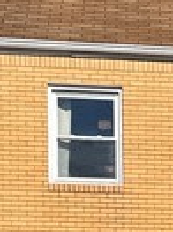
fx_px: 1255
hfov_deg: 7.6
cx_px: 337
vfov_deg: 10.1
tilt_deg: +1.0
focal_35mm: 188
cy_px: 365
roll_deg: +0.2
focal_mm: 6.76
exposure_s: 1/7353
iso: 80
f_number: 1.78
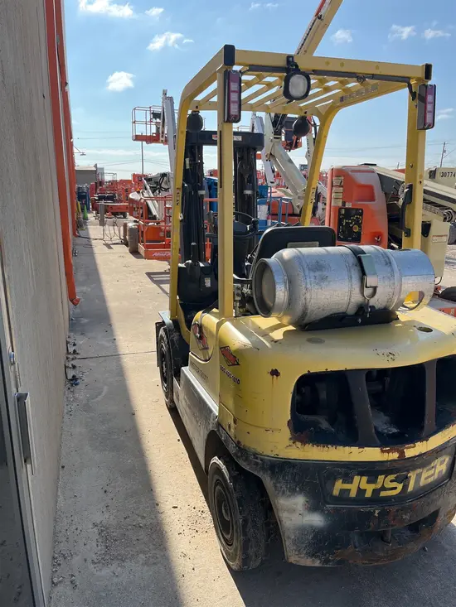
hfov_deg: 53.1
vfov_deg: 67.3
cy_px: 304
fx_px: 457
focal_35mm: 26
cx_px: 228
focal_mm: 5.1
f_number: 1.6
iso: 50
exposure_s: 1/2410
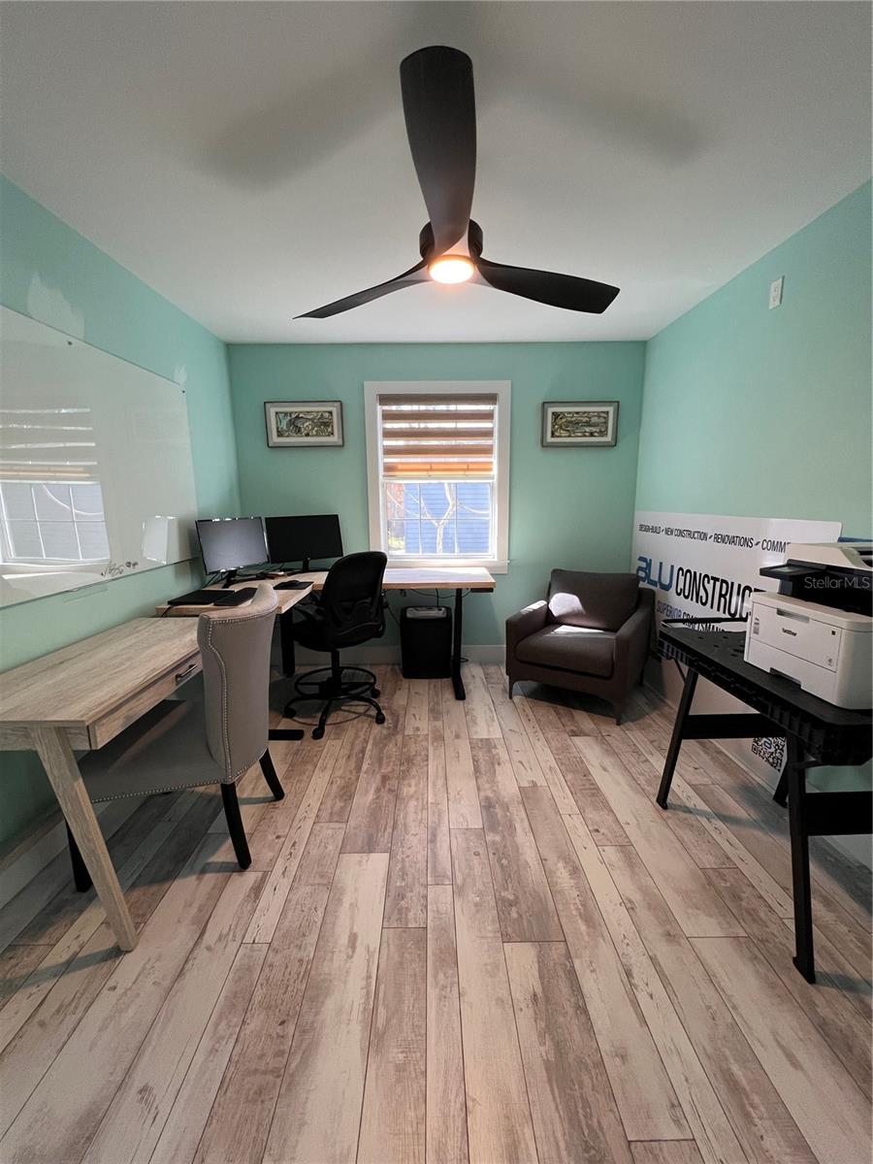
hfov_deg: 89.9
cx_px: 436
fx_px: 437
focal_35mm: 13
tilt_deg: -9.9
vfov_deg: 106.2
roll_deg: +0.9
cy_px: 582
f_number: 1.8
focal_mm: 1.57
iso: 200
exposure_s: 1/120
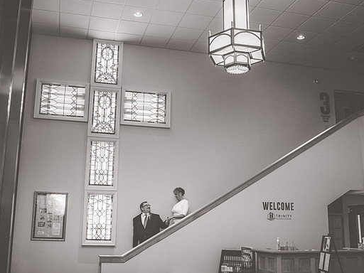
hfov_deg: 47.8
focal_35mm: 39
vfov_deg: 36.8
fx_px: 410
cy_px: 136
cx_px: 166
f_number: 4
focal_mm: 35
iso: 1000
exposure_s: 1/200
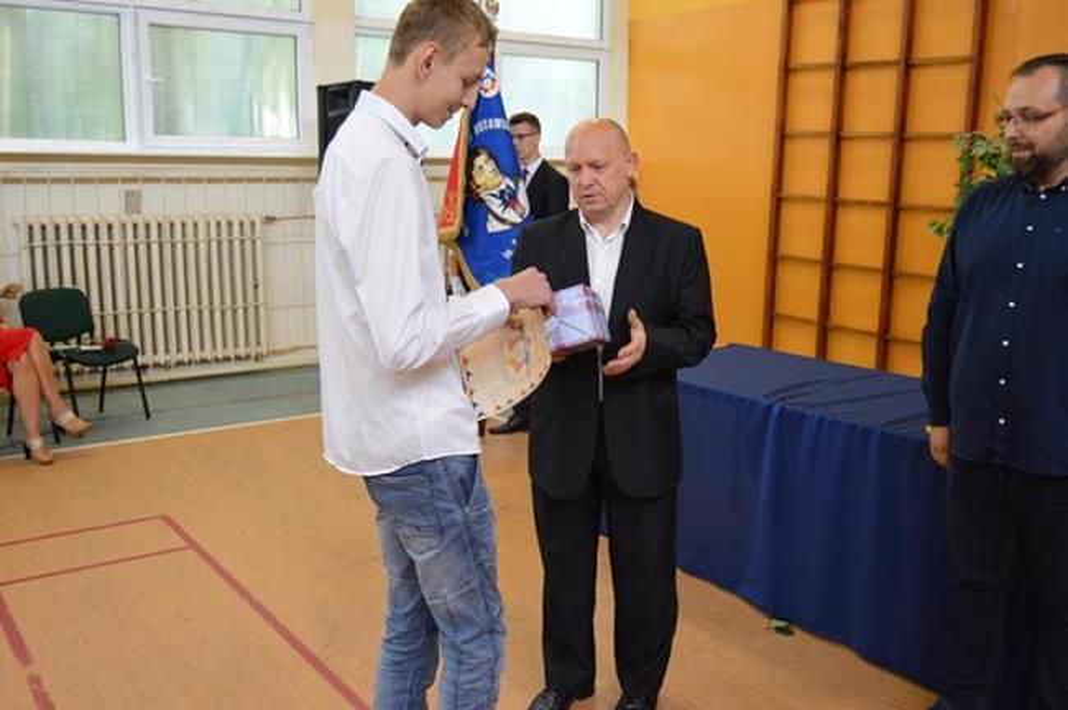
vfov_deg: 38.3
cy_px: 355
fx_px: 1022
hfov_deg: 55.2
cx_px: 534
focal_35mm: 34
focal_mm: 23
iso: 1000
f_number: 3.8
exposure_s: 1/60
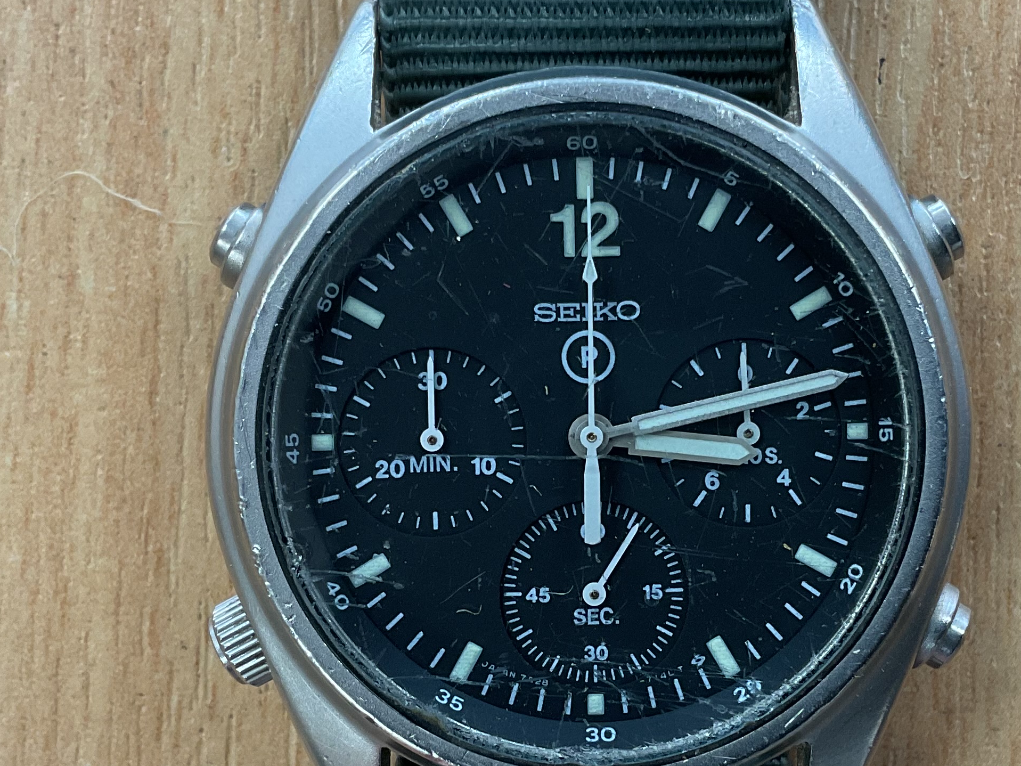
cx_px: 593
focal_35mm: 61
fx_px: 1799
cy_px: 427
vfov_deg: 24.0
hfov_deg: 31.6
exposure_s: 1/120
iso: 50
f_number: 1.8
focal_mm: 3
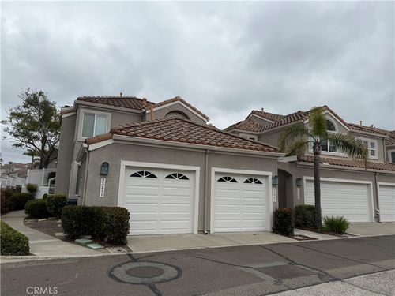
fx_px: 274
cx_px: 198
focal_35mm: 24
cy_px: 148
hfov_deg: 71.6
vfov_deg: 56.8
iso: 80
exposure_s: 1/6711
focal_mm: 6.76
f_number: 1.78
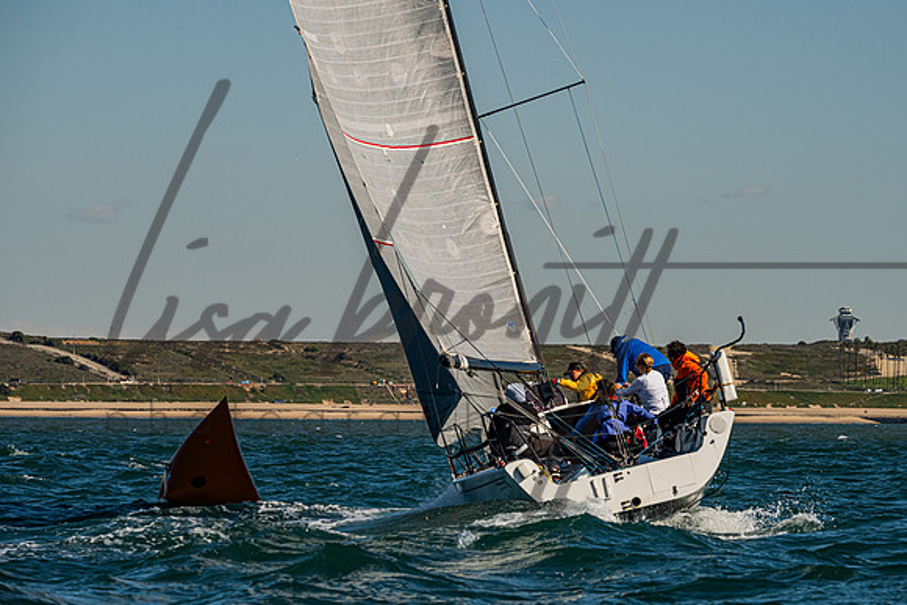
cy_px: 323
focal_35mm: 266
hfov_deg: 7.7
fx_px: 6712
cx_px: 482
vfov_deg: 5.2
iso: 400
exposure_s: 1/2000
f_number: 9
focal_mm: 230
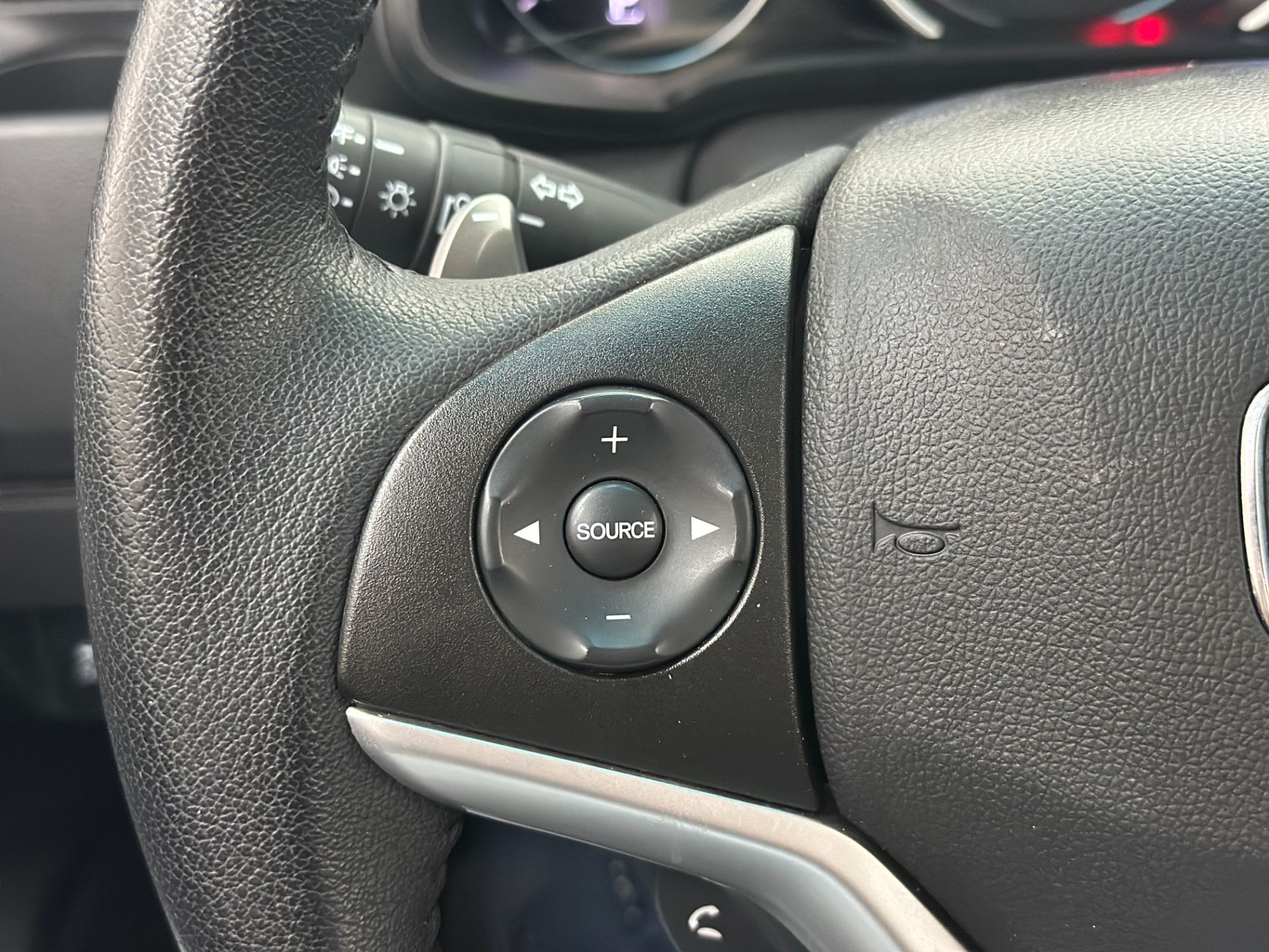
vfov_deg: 30.3
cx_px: 634
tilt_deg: -32.7
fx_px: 1760
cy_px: 476
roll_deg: +1.9
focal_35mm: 48
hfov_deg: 39.7
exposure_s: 1/40
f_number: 1.78
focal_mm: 6.86
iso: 640
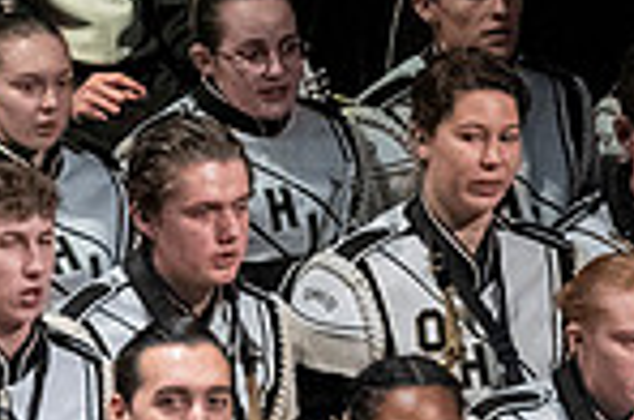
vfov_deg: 1.3
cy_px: -313
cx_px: 17
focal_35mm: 1029
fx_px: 18083
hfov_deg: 2.0
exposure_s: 1/500
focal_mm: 175
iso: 5000
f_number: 4
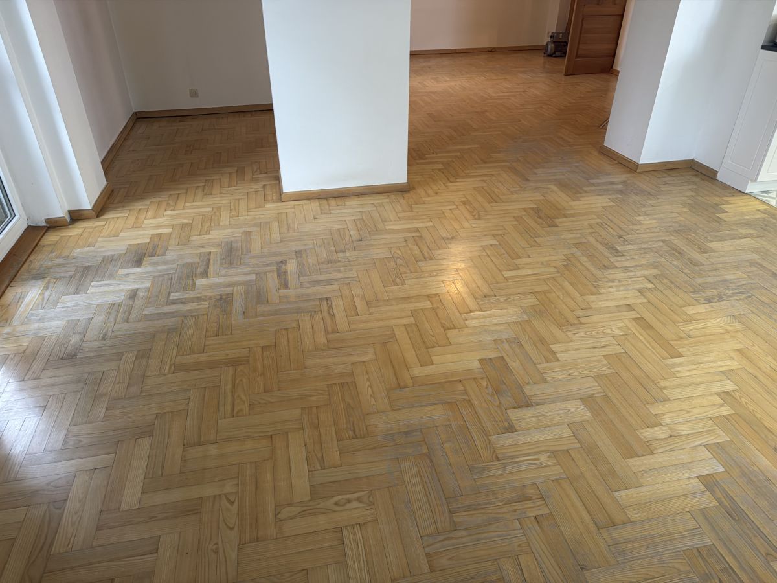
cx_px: 388
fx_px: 539
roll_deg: +0.1
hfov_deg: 71.6
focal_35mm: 24
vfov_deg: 56.8
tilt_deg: -32.8
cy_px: 292
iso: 400
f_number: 1.78
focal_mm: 6.76
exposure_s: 1/50
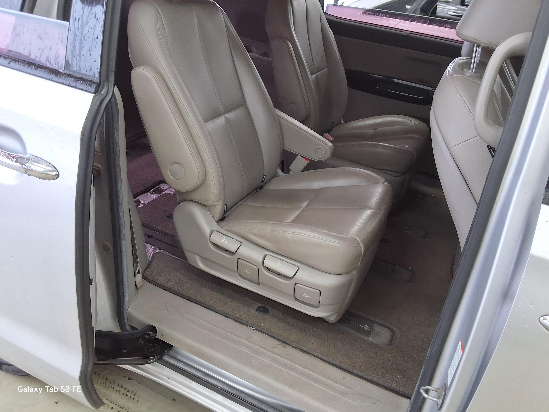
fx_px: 444
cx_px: 274
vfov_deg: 49.7
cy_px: 206
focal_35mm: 28
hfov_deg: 63.4
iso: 50
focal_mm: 2.91
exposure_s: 1/60
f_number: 1.9
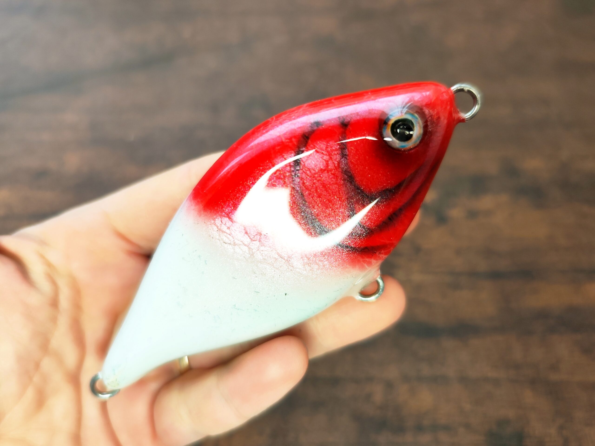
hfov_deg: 73.9
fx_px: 395
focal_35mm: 23
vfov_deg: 58.9
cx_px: 298
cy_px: 223
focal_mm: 7.01
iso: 245
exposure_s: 1/100
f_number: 1.69
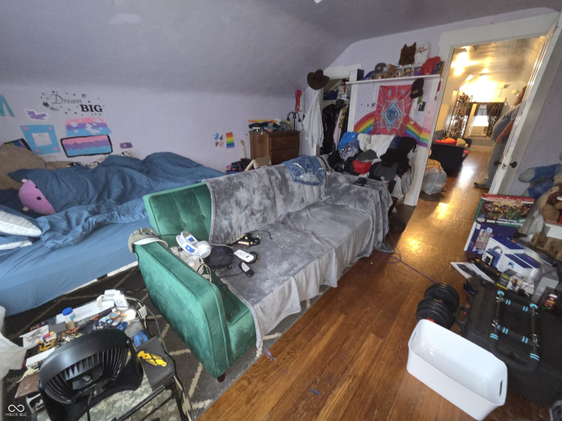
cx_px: 281
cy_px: 210
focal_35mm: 13
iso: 640
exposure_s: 1/19.3
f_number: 2.2
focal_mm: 2.2
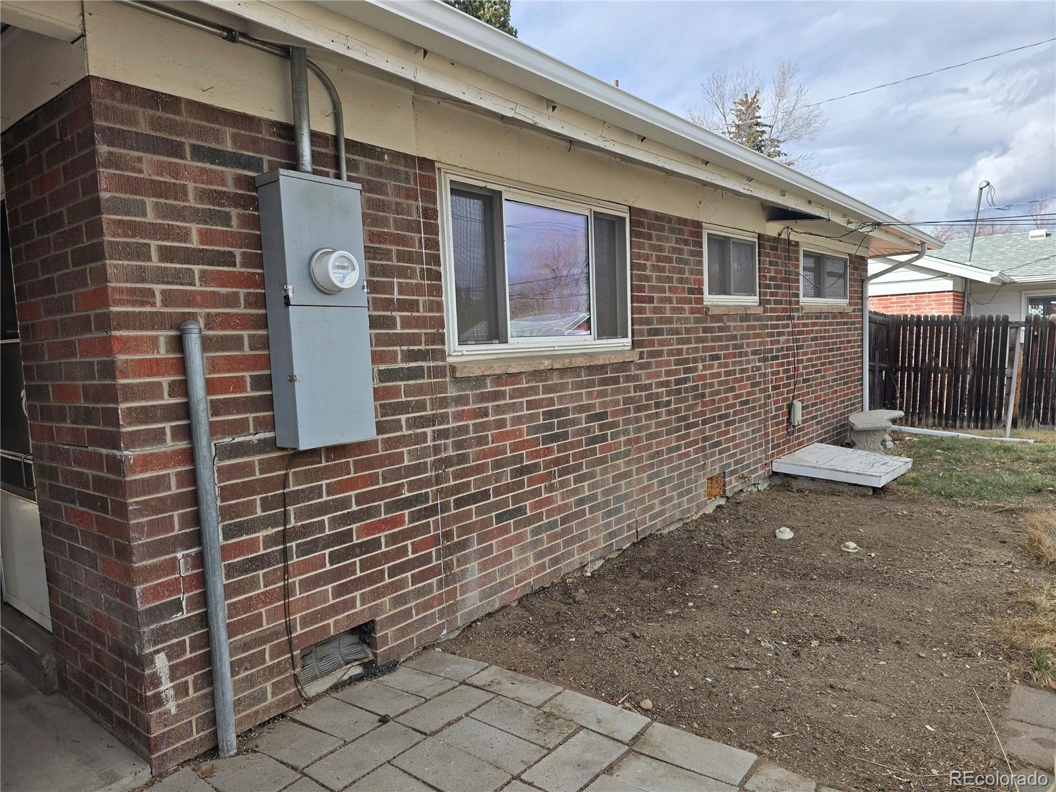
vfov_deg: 58.9
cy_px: 396
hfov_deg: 73.9
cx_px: 528
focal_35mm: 23
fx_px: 702
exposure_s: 1/541
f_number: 1.7
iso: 12
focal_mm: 6.3
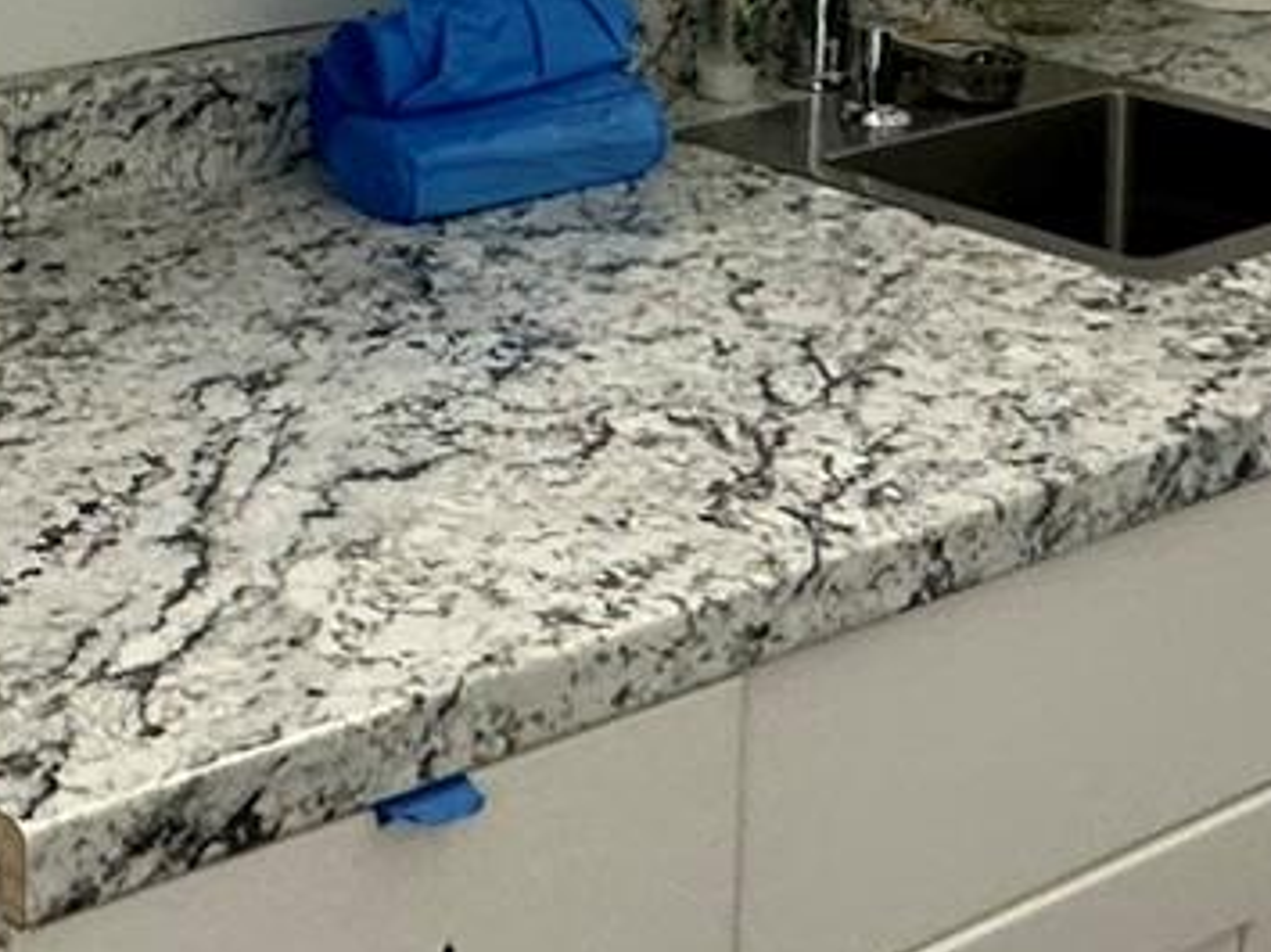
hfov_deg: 23.3
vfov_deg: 16.7
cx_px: 65
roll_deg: -1.8
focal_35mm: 81
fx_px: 2972
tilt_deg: -9.3
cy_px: -417
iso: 160
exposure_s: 1/120
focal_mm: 2.22
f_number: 2.2
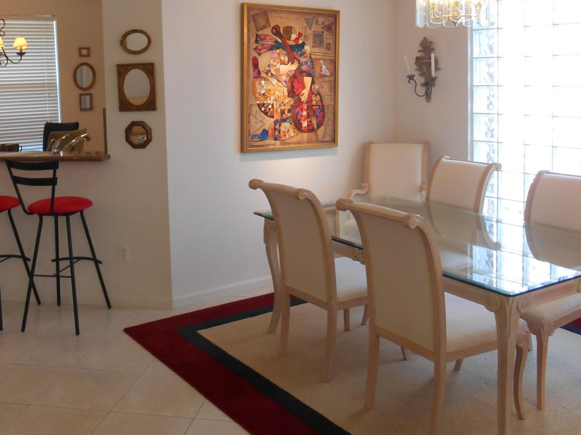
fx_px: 655
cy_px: 128
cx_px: 269
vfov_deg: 36.2
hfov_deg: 47.8
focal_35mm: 39
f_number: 3.4
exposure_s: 1/30
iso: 160
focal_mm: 4.7
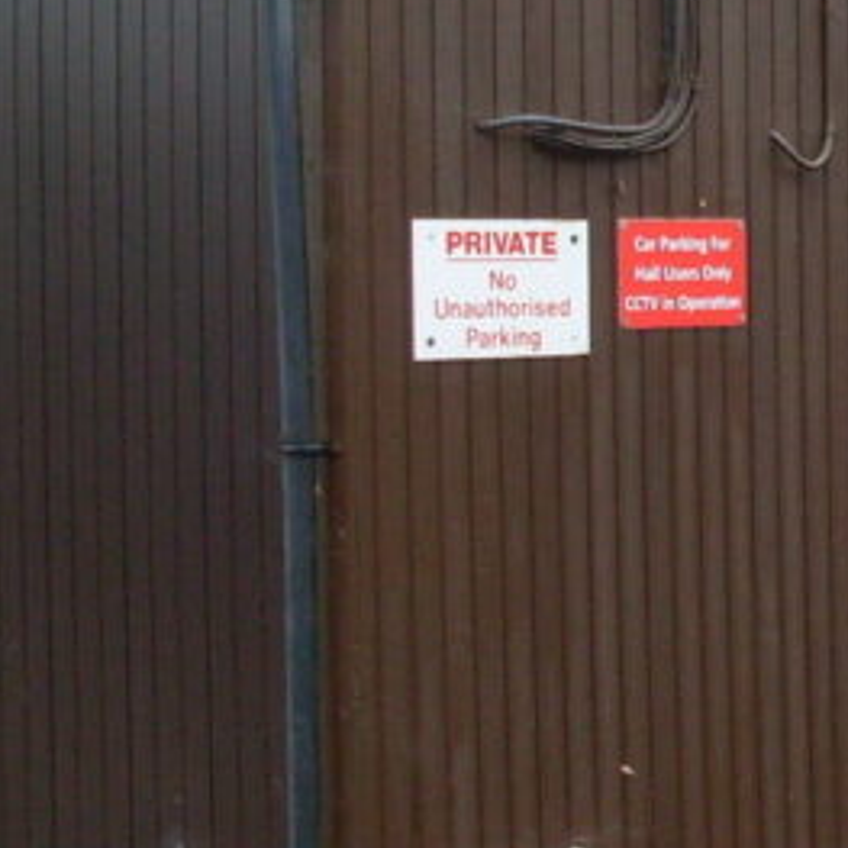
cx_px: 1541
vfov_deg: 13.3
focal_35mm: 131
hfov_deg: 12.2
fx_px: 3631
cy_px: 439
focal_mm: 6.3
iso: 80
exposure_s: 1/350
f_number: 2.8
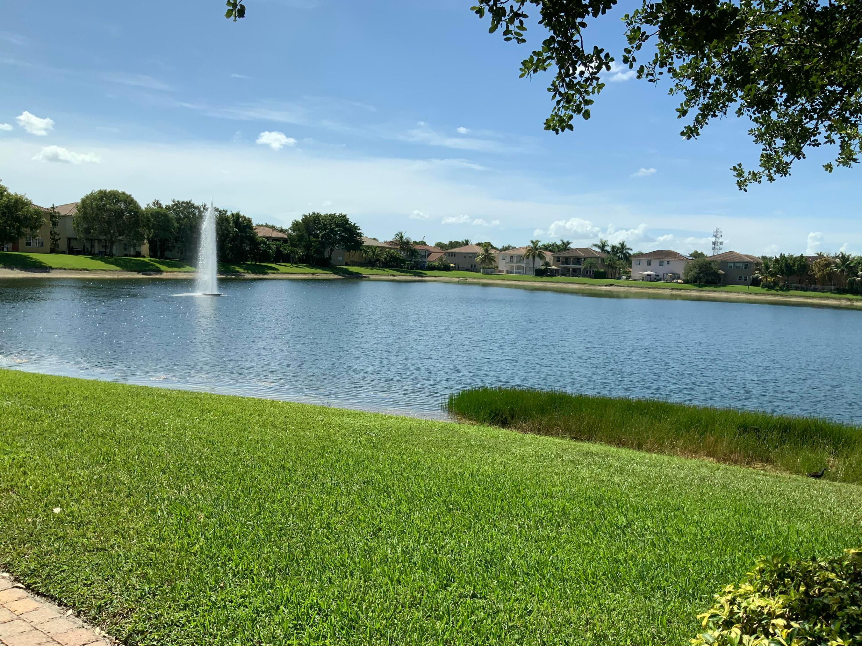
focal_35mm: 29
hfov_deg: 61.7
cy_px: 323
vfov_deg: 48.2
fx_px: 722
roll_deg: -2.0
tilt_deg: -4.8
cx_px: 431
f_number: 1.8
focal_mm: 3
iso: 20
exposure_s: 1/3125
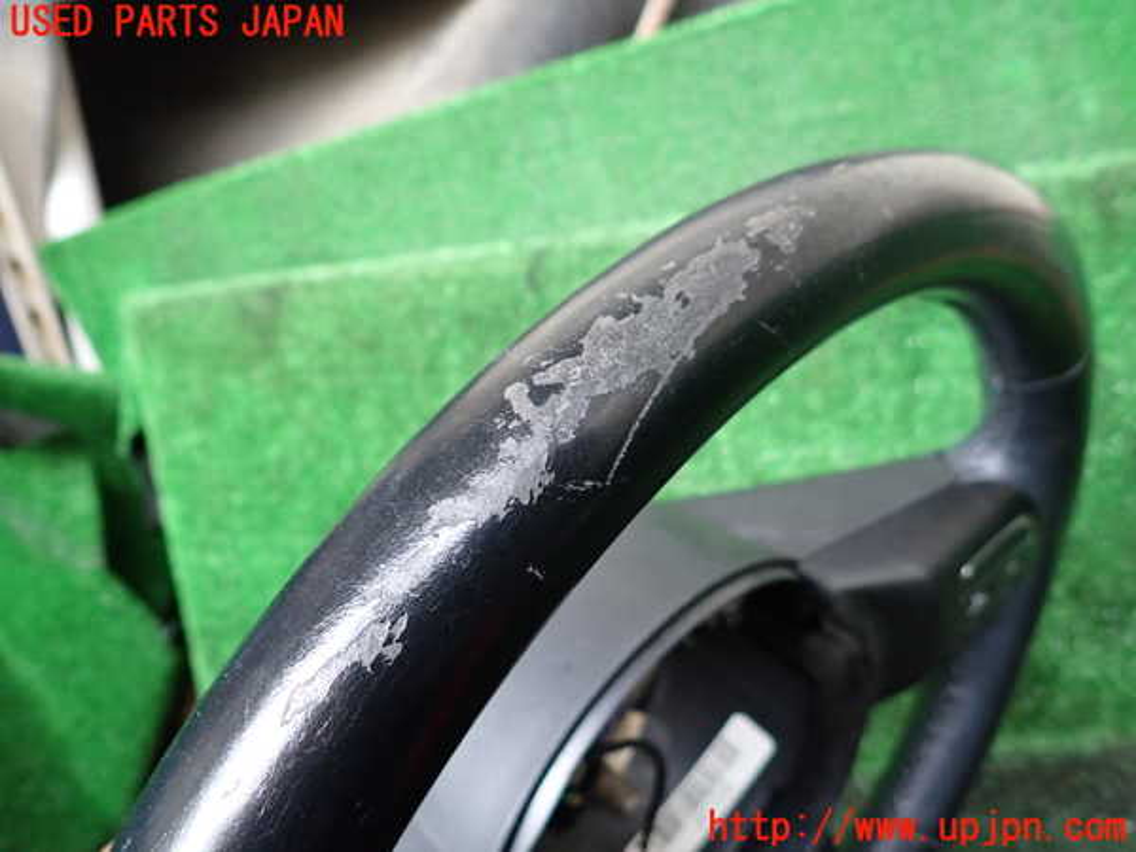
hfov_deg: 69.4
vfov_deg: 54.9
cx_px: 568
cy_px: 426
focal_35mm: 25
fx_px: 820
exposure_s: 1/30
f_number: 2
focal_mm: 4.5
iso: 400
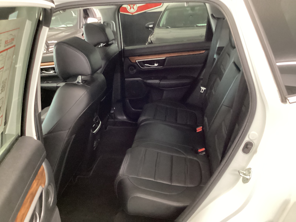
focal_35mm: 31
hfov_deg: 58.4
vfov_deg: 45.4
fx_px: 265
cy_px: 111
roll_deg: +4.4
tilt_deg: -23.8
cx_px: 148
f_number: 2.4
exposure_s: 1/30
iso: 800
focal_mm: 3.3
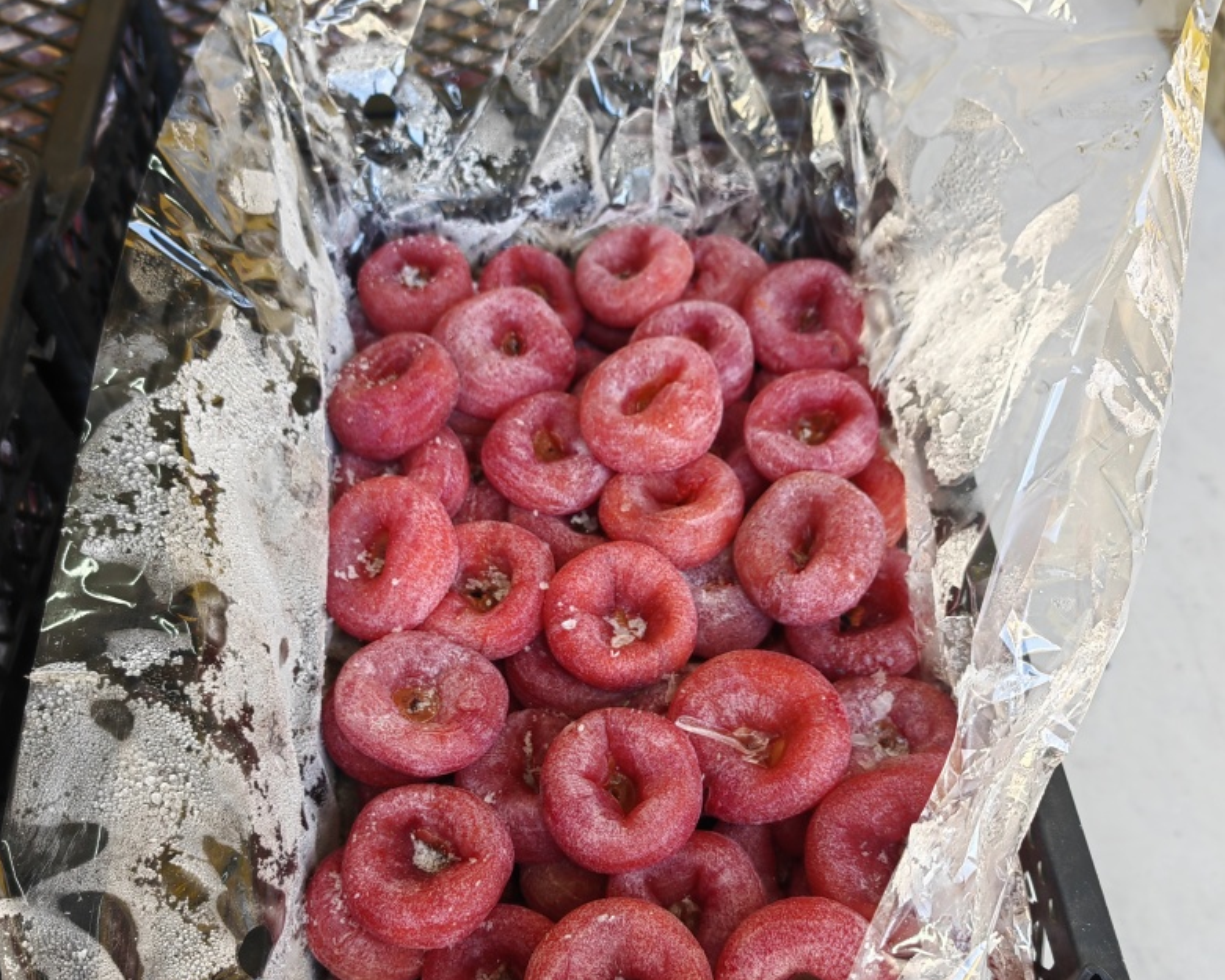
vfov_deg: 41.2
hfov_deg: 50.3
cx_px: 599
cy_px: 501
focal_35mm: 36
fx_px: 1305
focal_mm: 5.54
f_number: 1.8
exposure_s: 1/138
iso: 50
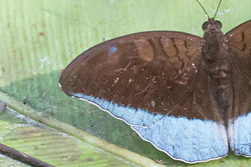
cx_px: 231
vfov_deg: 1.1
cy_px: 79
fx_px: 8334
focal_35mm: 1196
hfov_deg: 1.7
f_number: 4
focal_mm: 150
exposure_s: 1/500
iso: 800
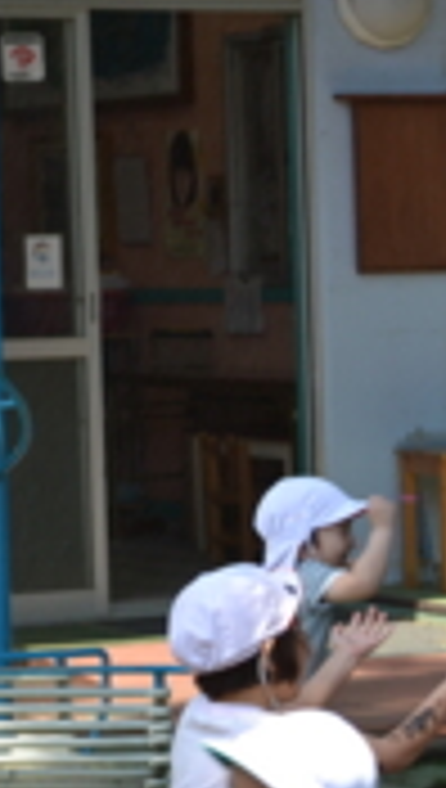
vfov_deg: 10.9
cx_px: 667
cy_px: 583
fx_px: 4128
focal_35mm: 197
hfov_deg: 6.1
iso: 100
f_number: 5.6
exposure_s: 1/160
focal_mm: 55
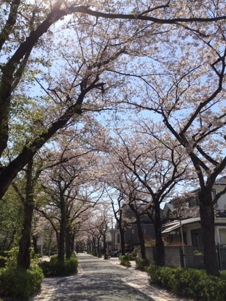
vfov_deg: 58.3
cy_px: 150
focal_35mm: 31
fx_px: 270
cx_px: 113
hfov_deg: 45.5
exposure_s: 1/2262
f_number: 2.4
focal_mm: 3.3
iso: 25
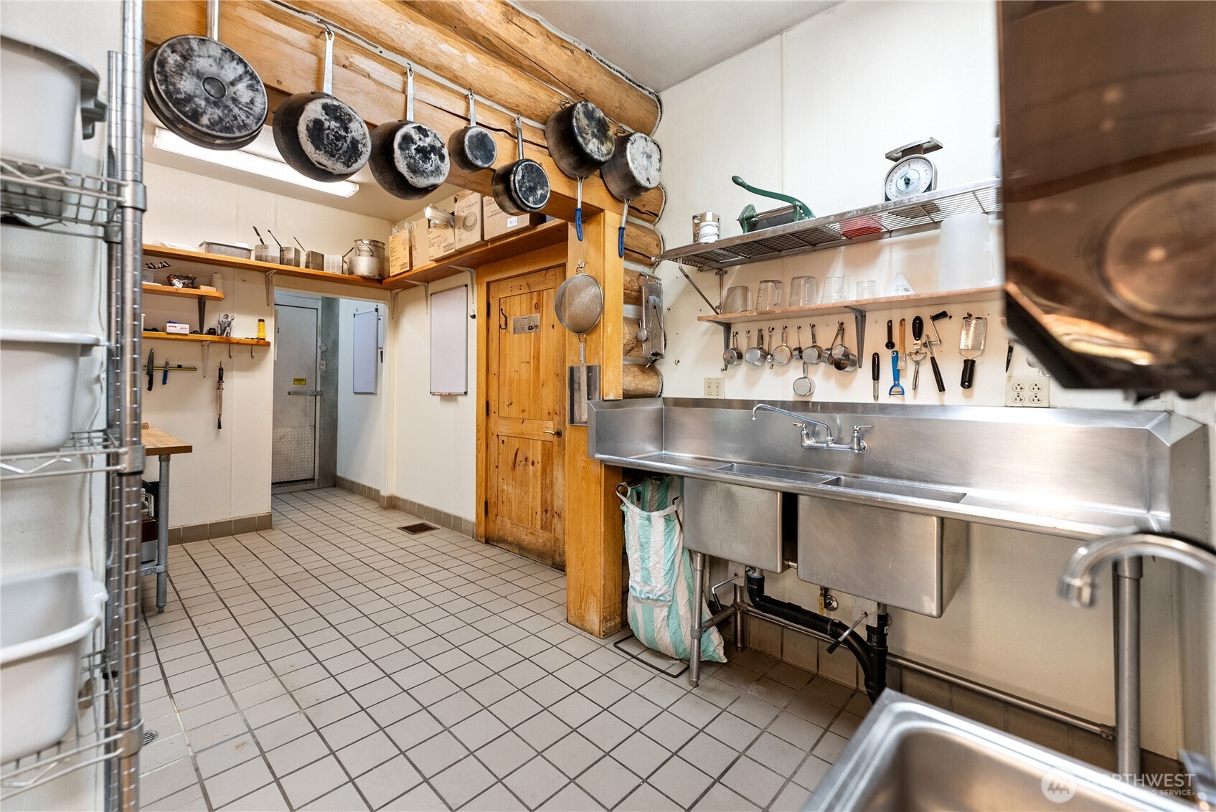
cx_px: 608
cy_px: 406
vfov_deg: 81.3
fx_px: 473
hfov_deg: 104.2
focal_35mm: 14
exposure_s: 1/15
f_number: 2.8
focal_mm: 14
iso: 400
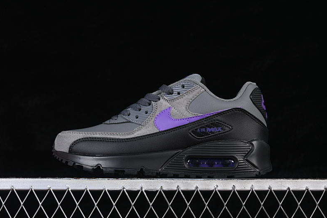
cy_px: 110
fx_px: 690
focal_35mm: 76
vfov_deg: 17.9
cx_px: 163
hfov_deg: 26.7
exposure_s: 1/60
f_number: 6.3
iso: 160
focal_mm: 50
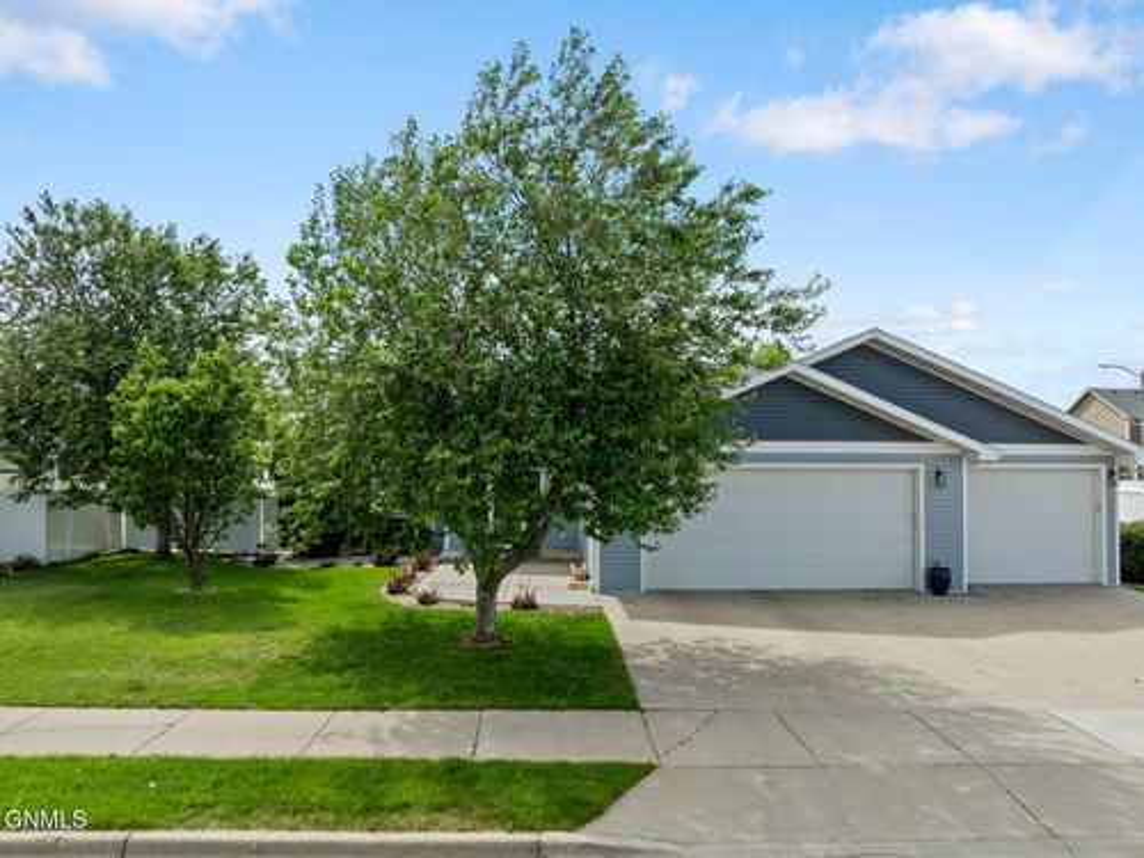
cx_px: 572
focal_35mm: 24
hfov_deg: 71.6
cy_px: 429
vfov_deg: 56.8
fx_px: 793
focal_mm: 12.29
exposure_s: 1/1000
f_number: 6.3
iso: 200
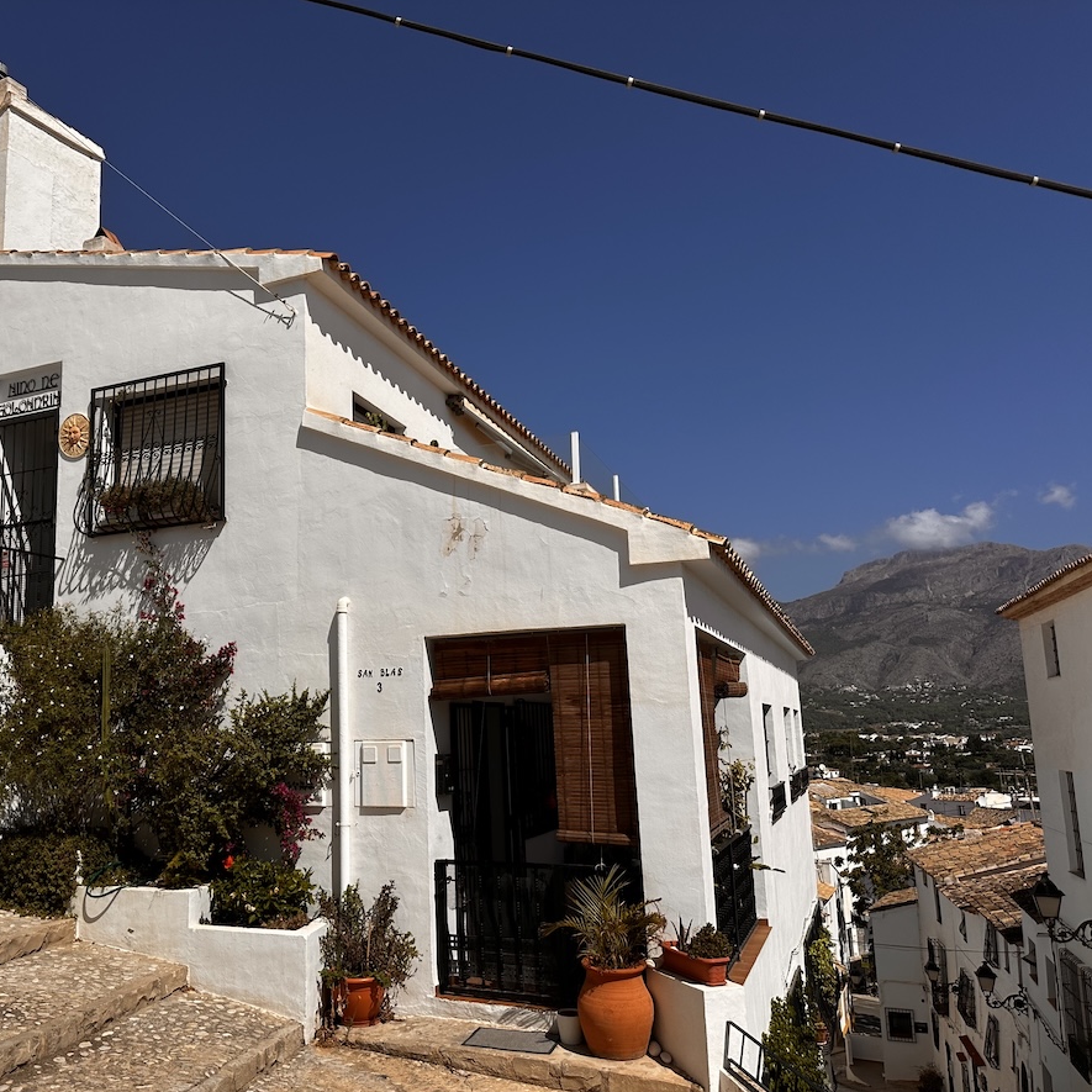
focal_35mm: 29
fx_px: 1035
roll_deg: +1.6
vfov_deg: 55.6
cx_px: 402
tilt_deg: +9.1
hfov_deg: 54.9
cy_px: 558
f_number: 1.78
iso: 80
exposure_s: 1/13699
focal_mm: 6.86
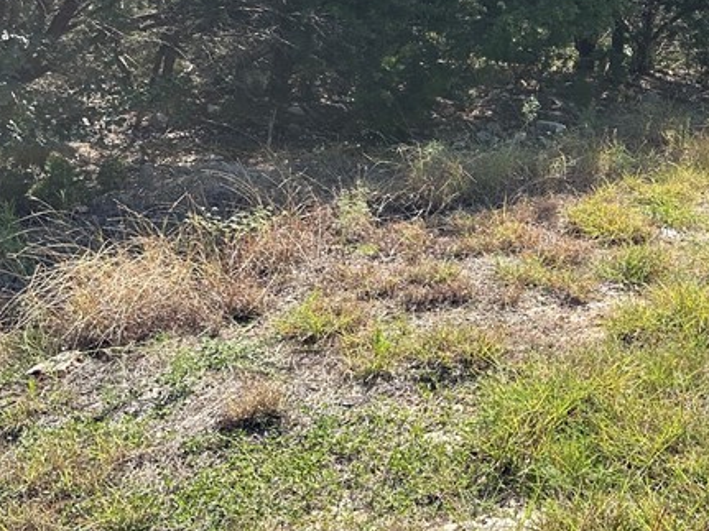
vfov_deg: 25.1
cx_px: 722
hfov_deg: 31.1
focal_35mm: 57
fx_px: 1167
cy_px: 84
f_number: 1.78
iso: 80
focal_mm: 6.86
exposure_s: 1/1495
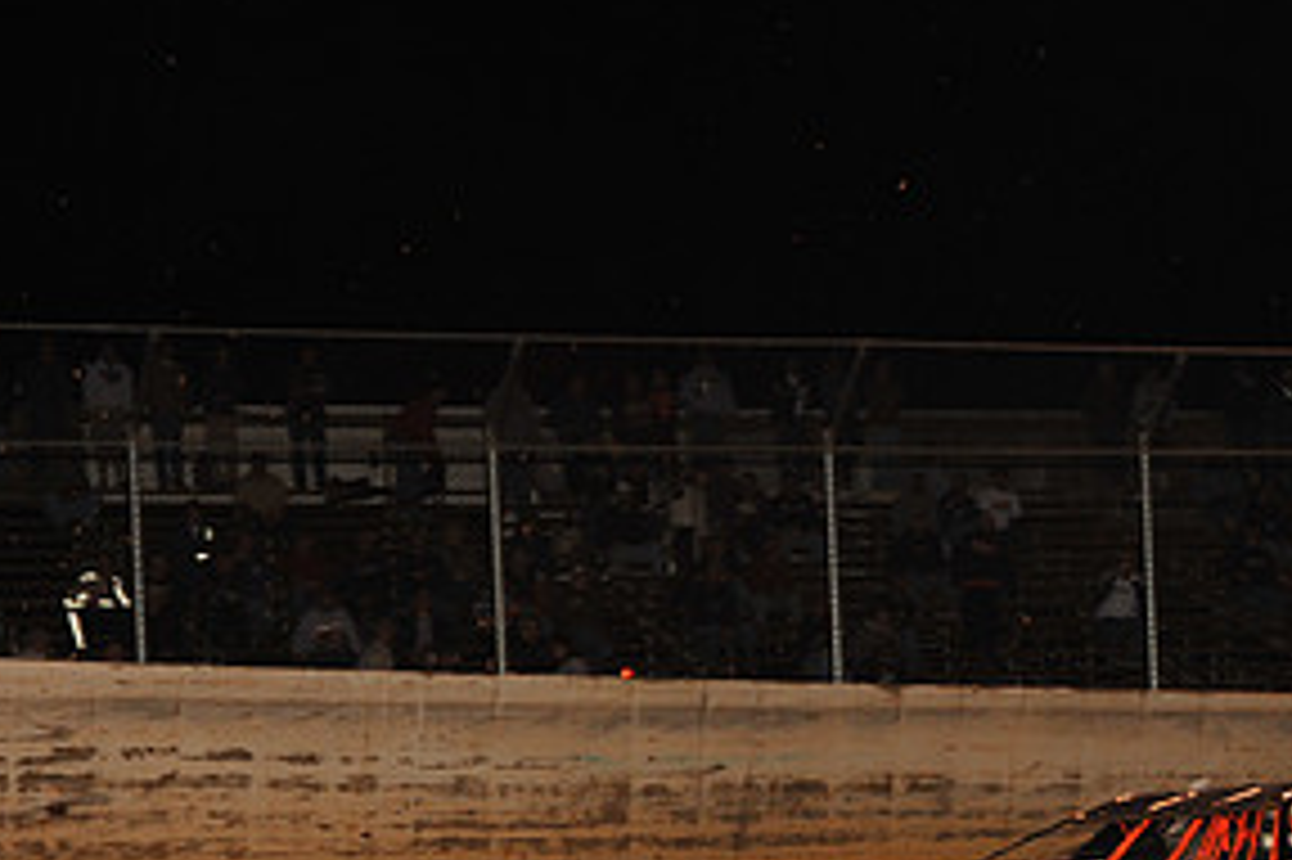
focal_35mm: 105
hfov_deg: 19.3
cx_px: 981
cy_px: 837
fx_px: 3766
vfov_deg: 12.9
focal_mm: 52
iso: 800
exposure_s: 1/320
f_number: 7.1
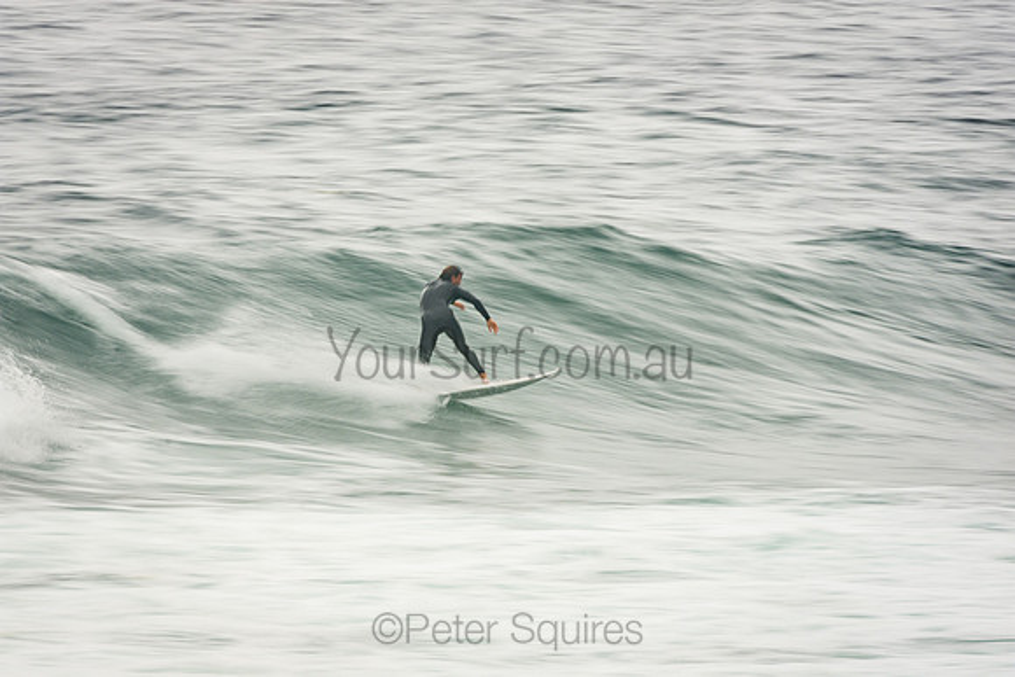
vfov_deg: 2.3
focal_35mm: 600
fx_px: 16920
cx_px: 508
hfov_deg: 3.4
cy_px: 338
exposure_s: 1/30
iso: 100
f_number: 22
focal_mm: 400
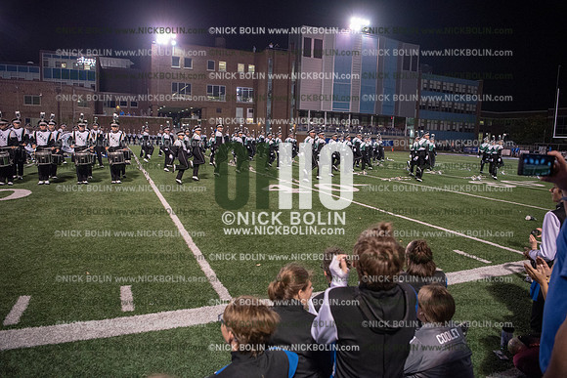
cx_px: 284
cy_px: 189
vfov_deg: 53.2
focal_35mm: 24
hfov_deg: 73.7
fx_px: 378
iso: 3200
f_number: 3.2
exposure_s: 1/500
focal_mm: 24
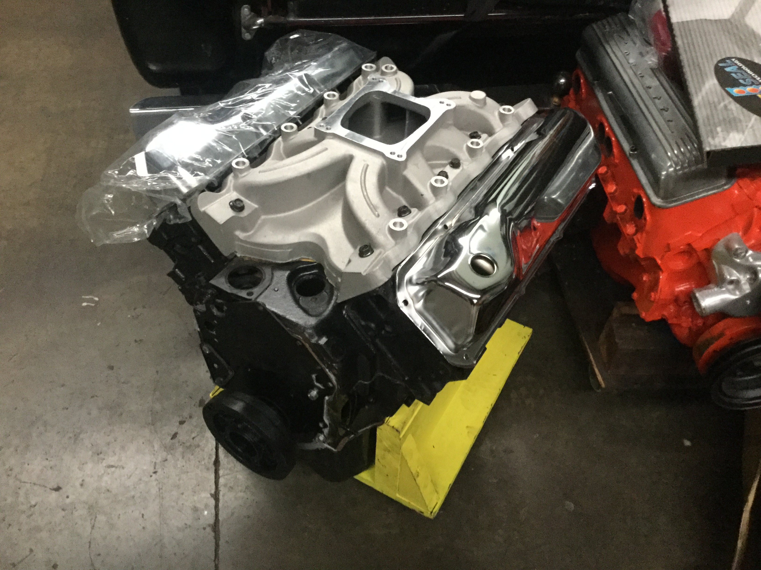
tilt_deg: -49.1
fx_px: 682
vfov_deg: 45.4
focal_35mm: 31
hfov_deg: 58.4
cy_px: 285
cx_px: 380
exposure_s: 1/17
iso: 320
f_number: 2.4
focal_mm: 3.3
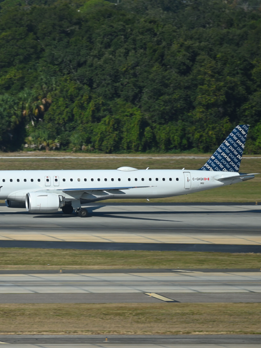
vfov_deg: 3.7
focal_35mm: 542
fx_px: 5449
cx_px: 37
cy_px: 174
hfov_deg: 2.7
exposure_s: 1/400
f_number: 6.3
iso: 100
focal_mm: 250
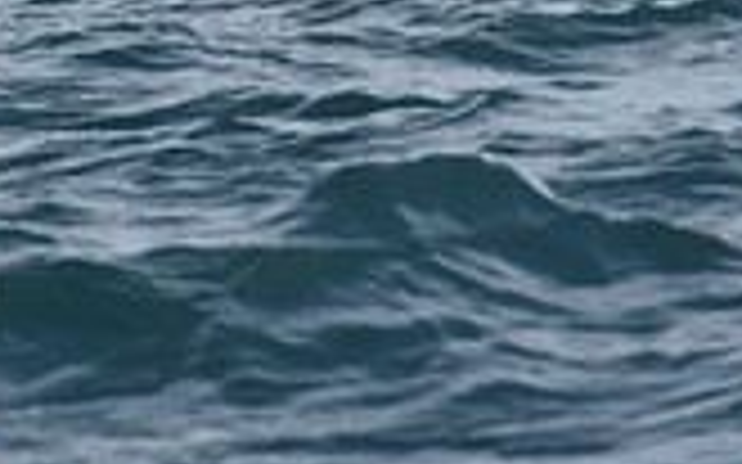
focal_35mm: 715
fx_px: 14454
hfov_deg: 2.9
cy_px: -802
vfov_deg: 1.8
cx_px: 88
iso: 250
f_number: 11
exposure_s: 1/800
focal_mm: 200
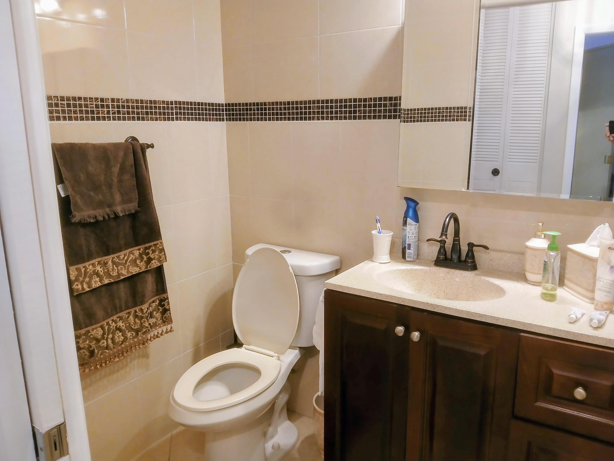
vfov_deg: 53.1
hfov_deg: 67.3
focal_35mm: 26
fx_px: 461
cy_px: 230
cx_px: 307
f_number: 1.8
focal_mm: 3.98
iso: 200
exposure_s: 1/40
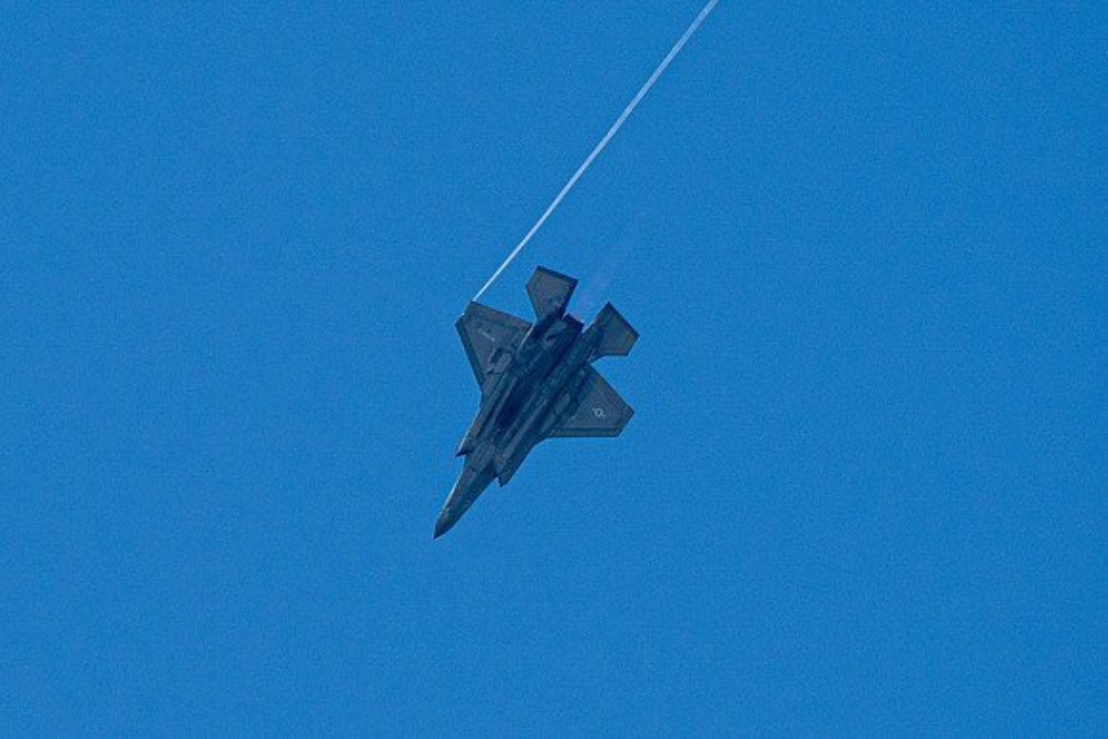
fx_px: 34781
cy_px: 383
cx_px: 216
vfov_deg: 1.2
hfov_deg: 1.8
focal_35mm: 1130
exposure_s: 1/1250
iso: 640
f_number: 10
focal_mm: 400
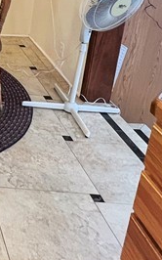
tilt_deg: -14.5
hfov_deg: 18.6
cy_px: 3
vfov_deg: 34.9
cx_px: -134
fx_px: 375
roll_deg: -1.0
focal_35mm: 53
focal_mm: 1.57
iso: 400
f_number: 1.8
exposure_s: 1/60
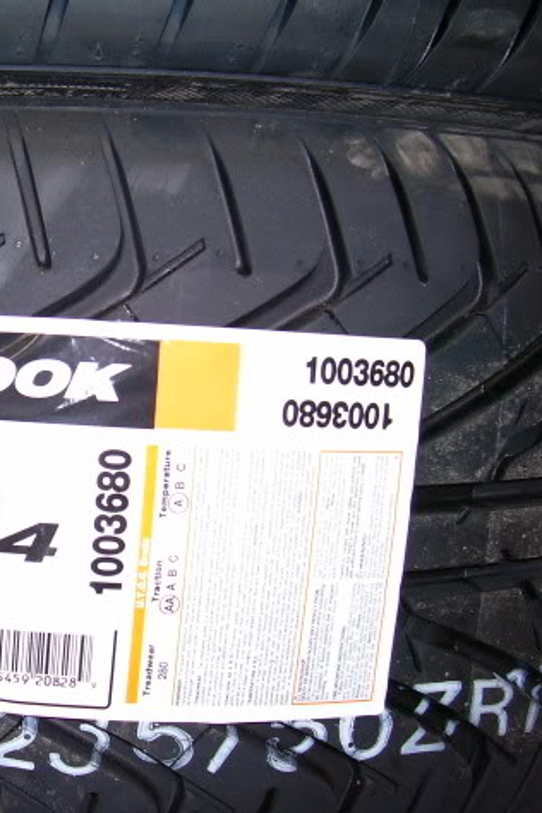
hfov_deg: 26.5
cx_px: -5
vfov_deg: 41.1
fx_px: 1084
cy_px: 400
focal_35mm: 48
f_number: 2.7
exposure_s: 1/60
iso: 125
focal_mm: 5.6
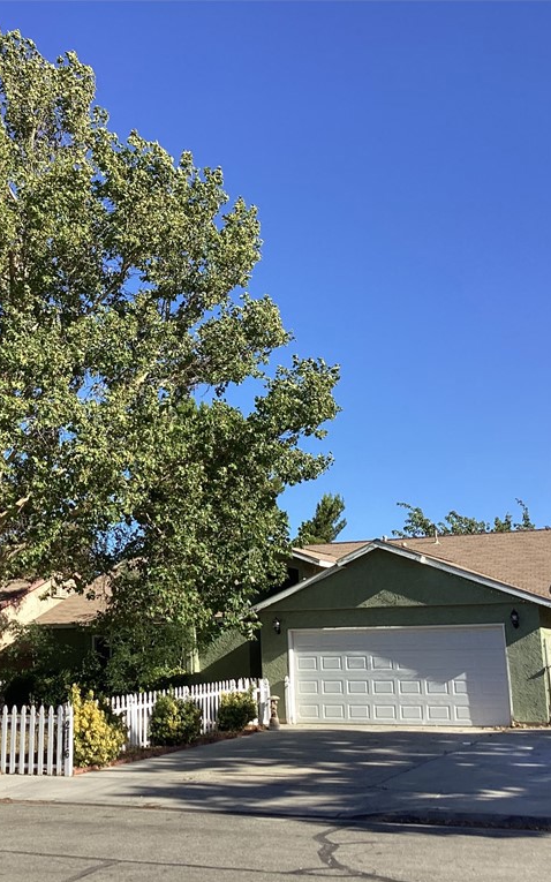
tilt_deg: +10.7
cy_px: 442
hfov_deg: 28.9
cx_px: 169
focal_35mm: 44
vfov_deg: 45.3
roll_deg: +0.1
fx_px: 1057
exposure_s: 1/1006
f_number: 2.4
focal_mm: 3.3
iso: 25
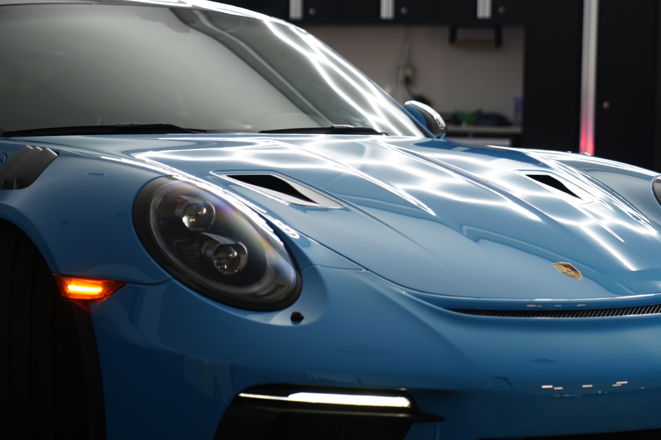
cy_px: 142
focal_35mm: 97
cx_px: 368
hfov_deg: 21.0
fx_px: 1781
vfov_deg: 14.1
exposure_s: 1/25
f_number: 2.8
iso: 640
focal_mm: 70
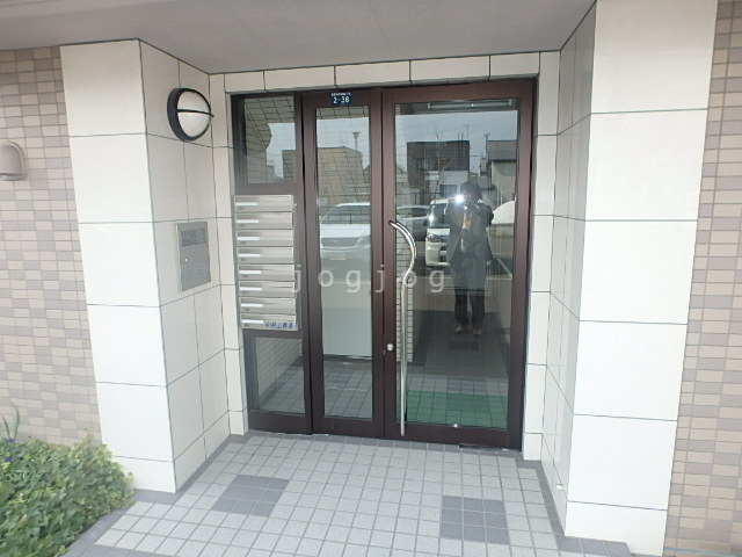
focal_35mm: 21
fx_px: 450
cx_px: 371
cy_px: 278
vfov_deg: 63.4
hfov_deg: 79.0
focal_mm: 3.7
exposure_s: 1/250
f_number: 3.5
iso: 125
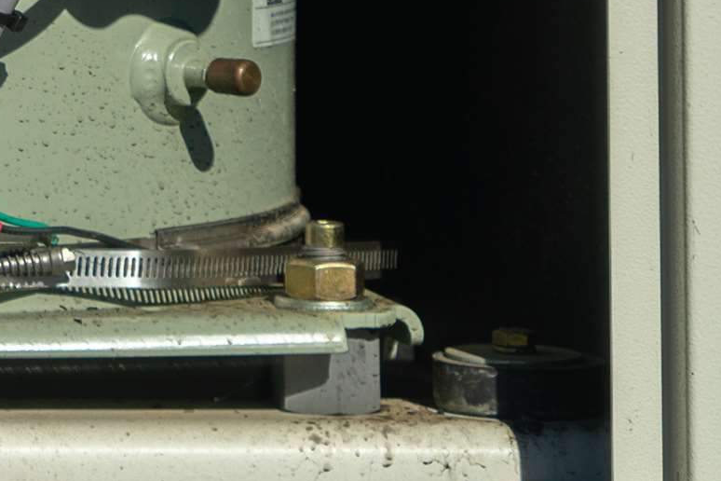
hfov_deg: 7.8
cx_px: -745
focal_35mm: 253
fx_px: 5067
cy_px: -595
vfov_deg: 5.3
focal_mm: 48
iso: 100
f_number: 5.6
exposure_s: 1/640
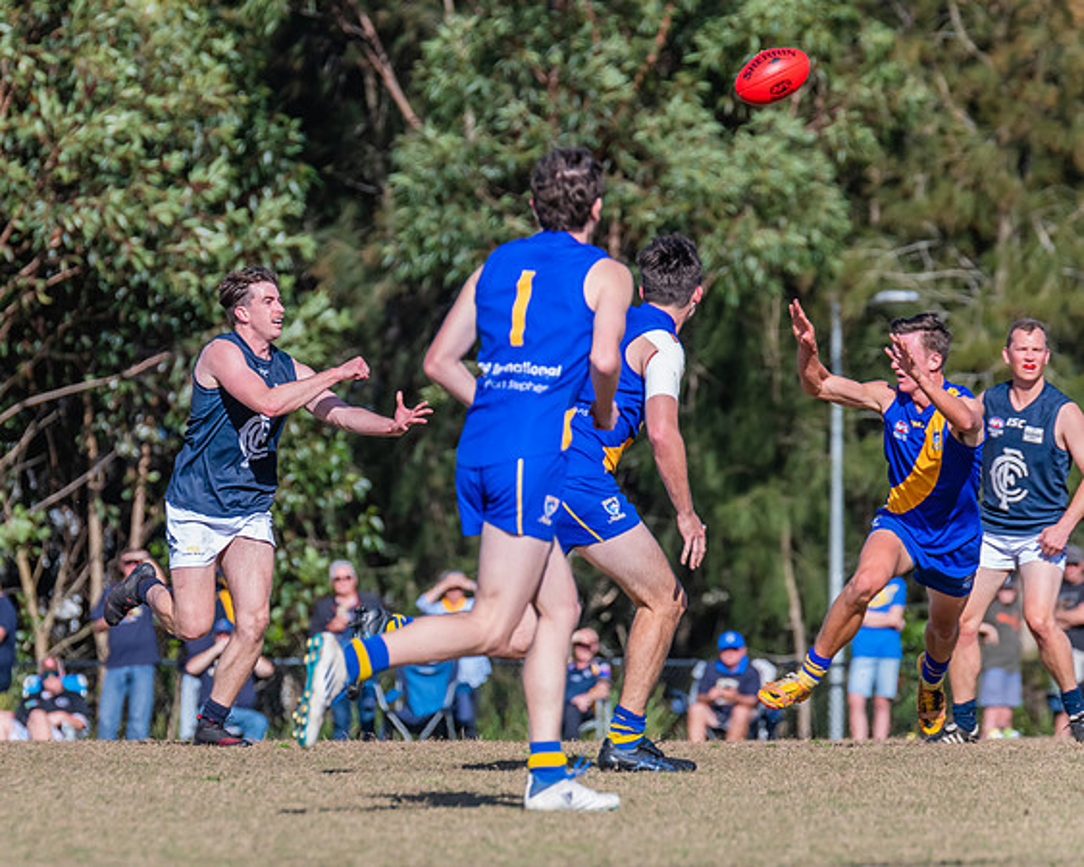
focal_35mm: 470
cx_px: 336
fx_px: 15070
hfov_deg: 4.1
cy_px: 441
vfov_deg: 3.3
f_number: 8
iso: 800
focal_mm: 360
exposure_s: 1/2000
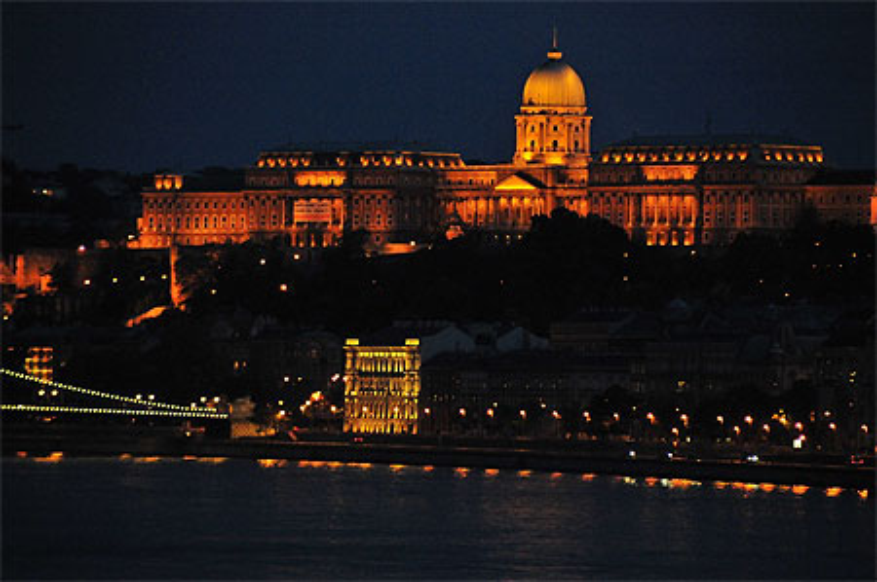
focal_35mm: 300
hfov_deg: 6.9
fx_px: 7300
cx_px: 438
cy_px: 291
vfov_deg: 4.6
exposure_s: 1/30
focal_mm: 200
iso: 2500
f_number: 5.6
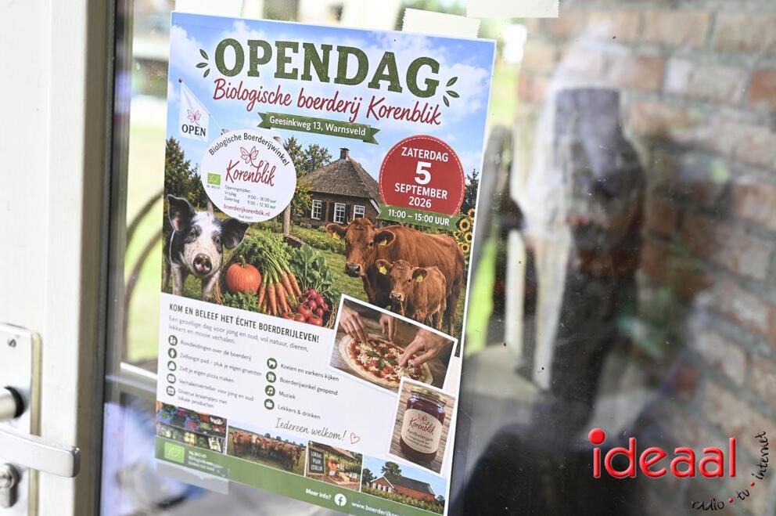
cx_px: 388
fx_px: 1120
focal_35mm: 52
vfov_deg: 25.9
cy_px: 258
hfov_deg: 38.2
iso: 400
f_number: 5.6
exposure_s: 1/125
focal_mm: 52
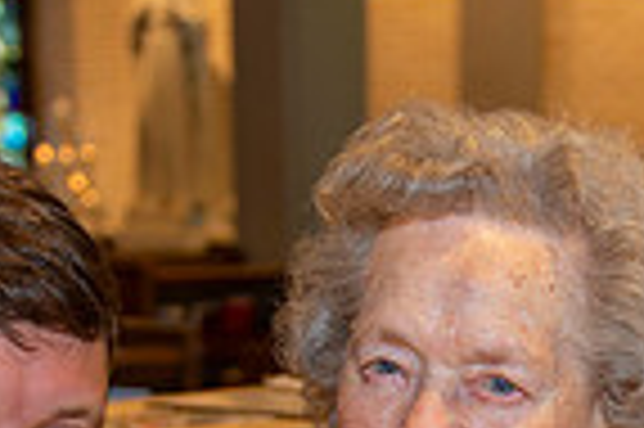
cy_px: 734
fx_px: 2108
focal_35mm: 118
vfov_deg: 10.9
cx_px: 536
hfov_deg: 17.2
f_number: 2.8
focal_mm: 29
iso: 800
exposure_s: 1/100
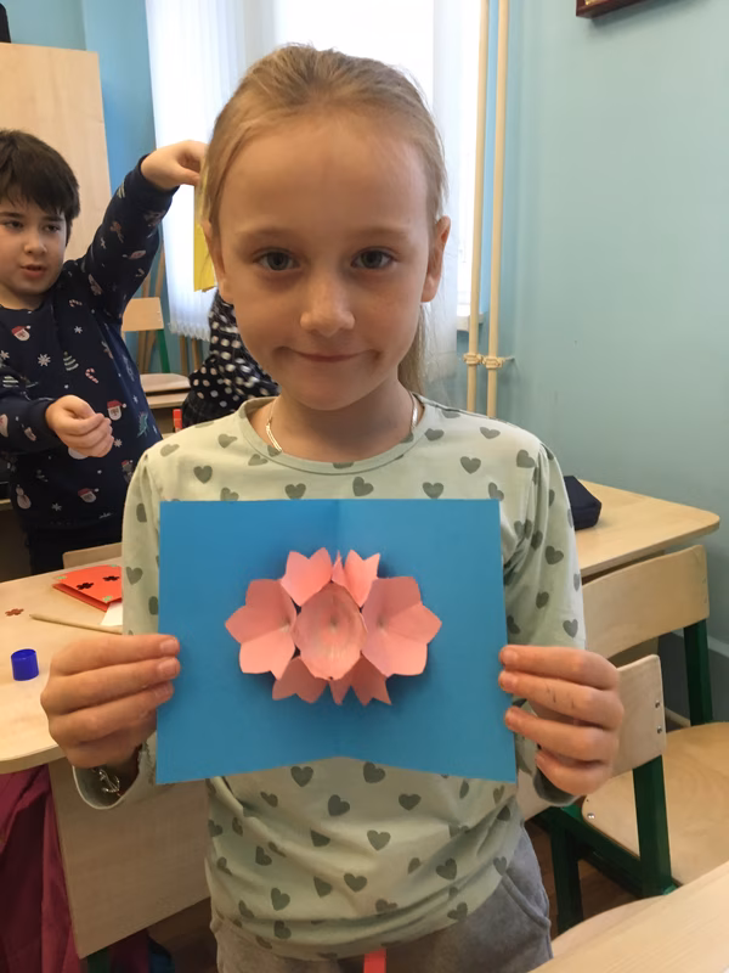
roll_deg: +0.1
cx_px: 364
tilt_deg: -17.5
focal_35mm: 29
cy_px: 486
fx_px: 814
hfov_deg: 48.2
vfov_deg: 61.7
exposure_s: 1/33
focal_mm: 4.15
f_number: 2.2
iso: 200
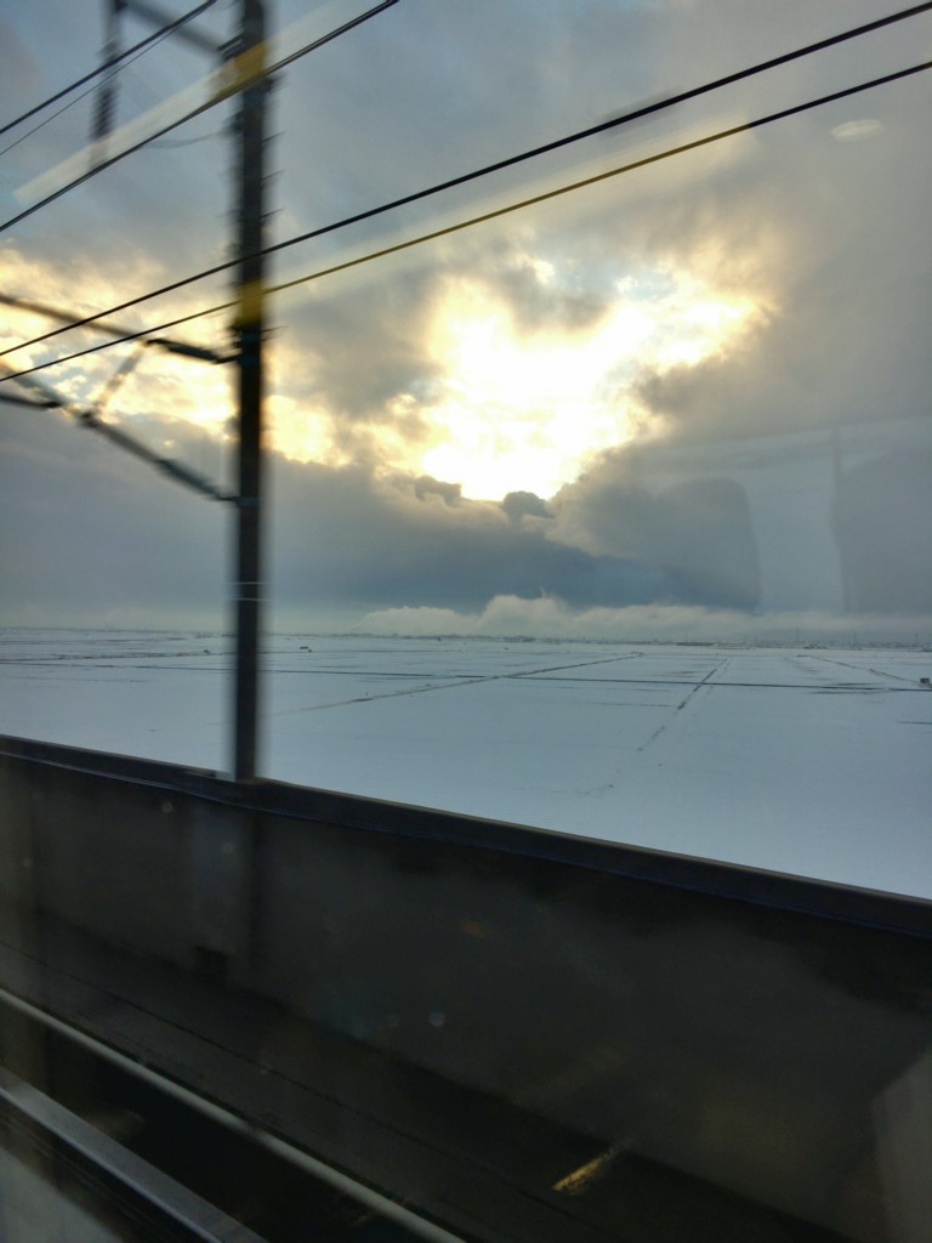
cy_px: 622
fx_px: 1041
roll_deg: -0.3
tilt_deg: +0.0
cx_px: 466
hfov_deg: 48.2
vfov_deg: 61.7
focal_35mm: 29
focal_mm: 4.15
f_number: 2.2
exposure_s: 1/170
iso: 25
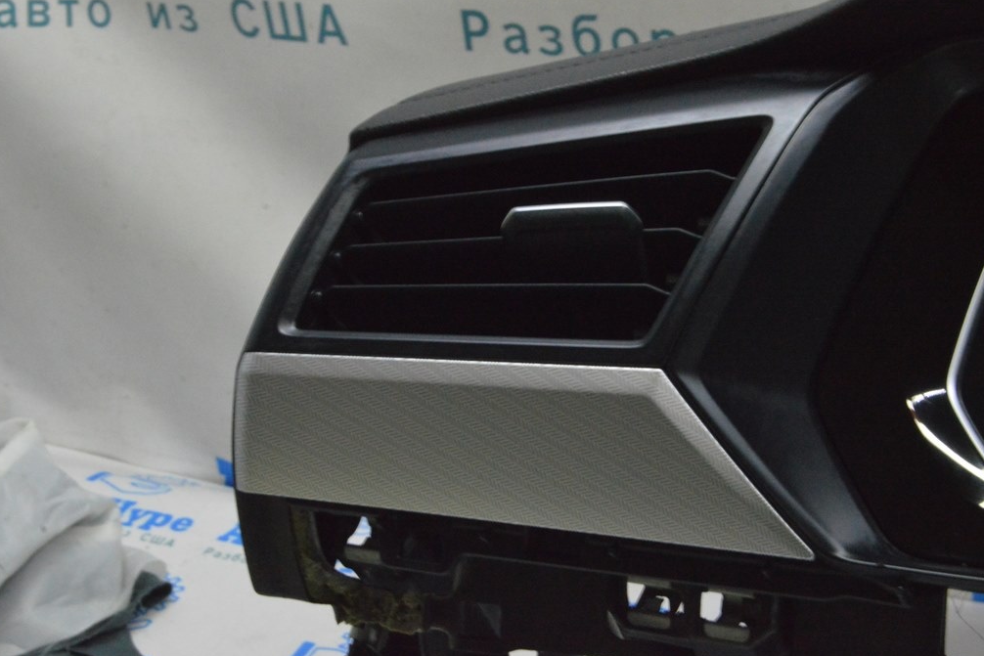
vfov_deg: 22.3
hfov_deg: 32.9
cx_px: 491
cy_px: 327
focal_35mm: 61
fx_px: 1667
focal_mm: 40
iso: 6400
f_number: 20
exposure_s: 1/20
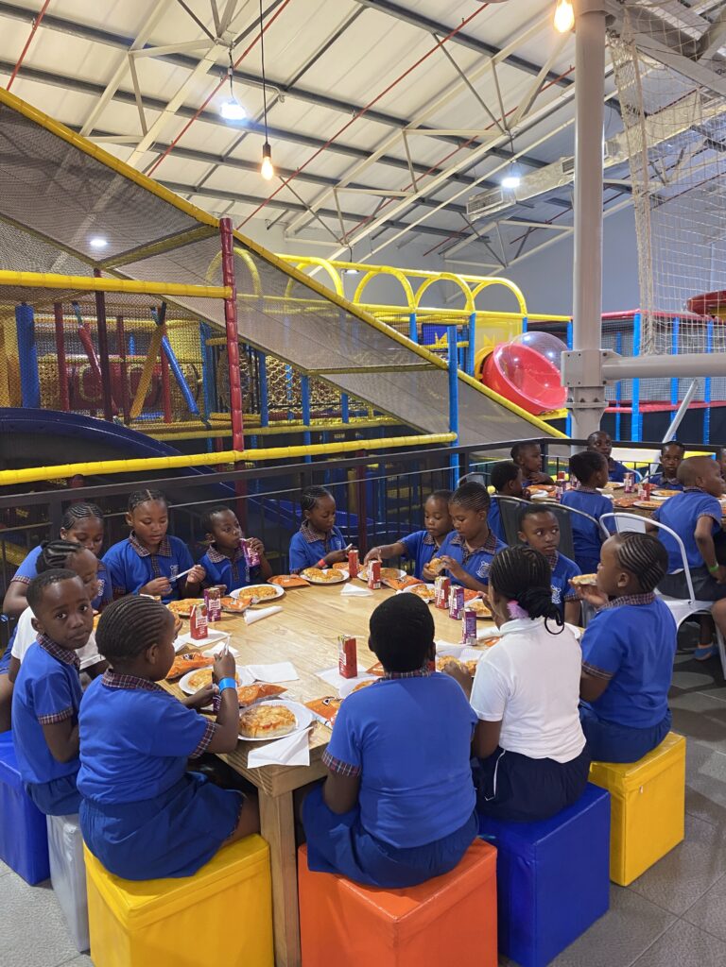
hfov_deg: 53.1
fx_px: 727
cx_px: 363
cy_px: 484
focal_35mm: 26
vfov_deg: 67.3
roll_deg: +1.3
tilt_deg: -6.6
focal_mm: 4.25
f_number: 1.8
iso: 200
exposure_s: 1/50
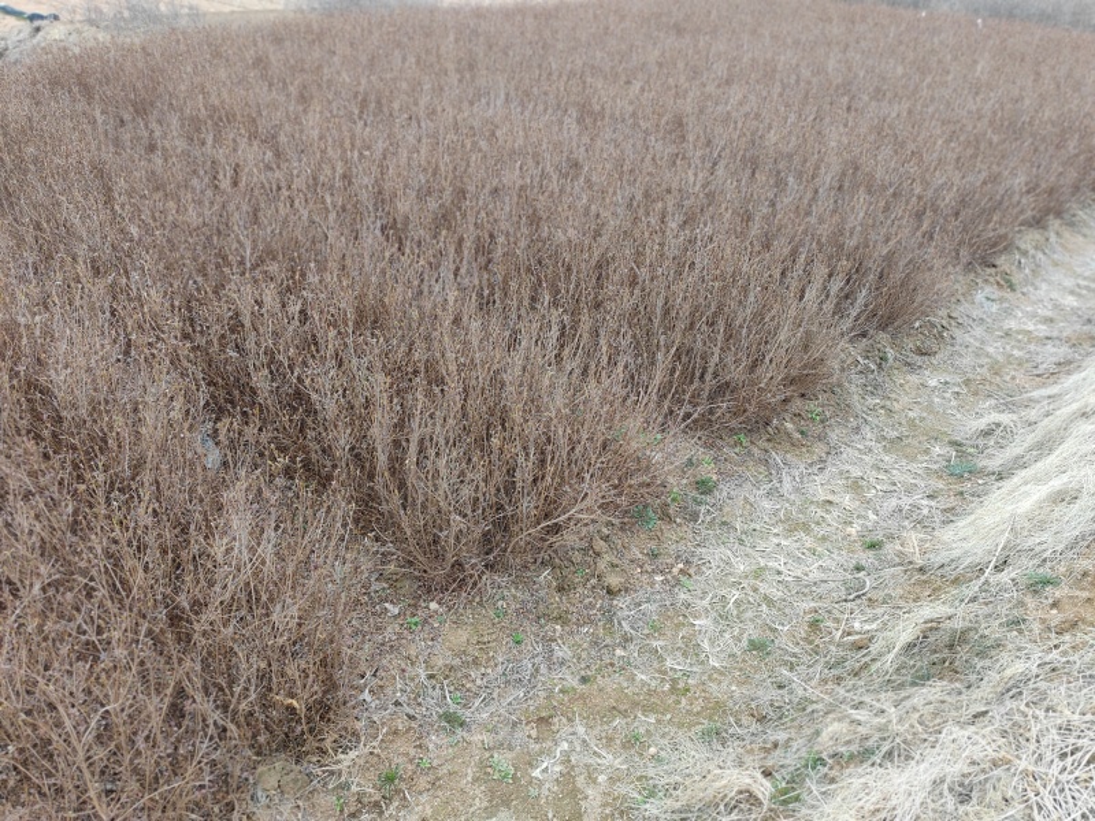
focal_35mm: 27
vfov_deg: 51.4
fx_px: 854
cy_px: 410
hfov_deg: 65.3
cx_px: 548
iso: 50
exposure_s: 1/260
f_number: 4
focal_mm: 5.52
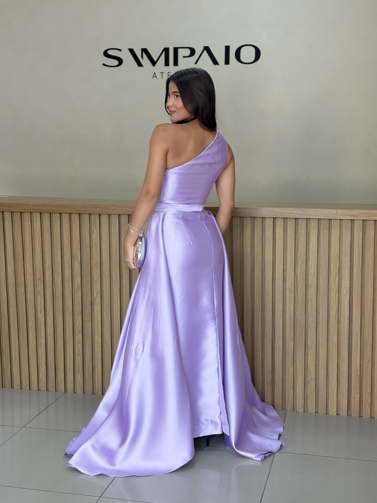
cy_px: 252
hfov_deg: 28.0
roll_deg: +0.0
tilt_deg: -7.6
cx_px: 188
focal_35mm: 52
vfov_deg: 36.8
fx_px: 755
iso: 100
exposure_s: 1/204
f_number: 1.6
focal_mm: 5.96
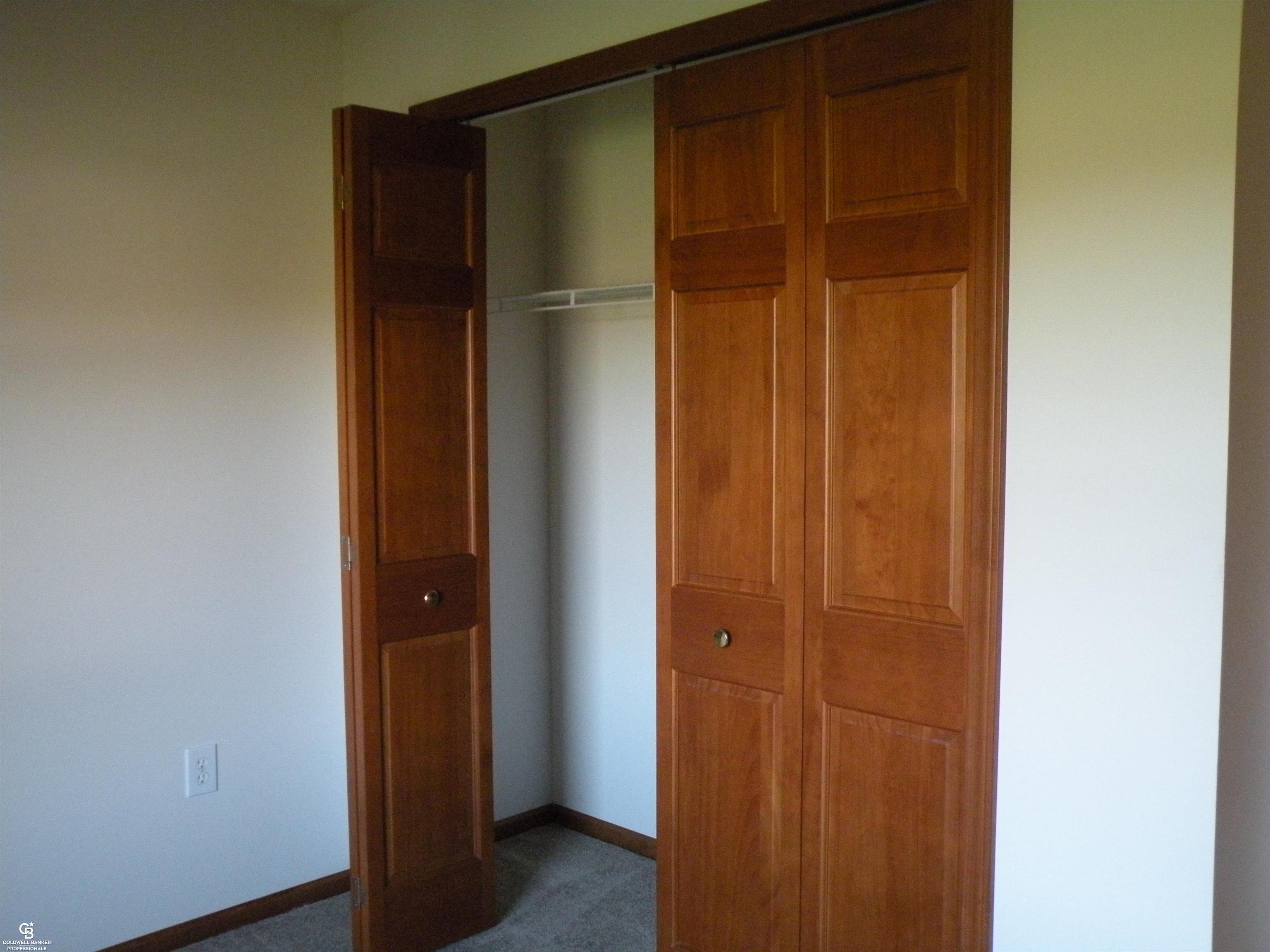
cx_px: 635
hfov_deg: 55.4
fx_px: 1211
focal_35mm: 33
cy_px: 476
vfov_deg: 42.9
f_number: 3.2
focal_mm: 5.8
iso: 400
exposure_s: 1/37
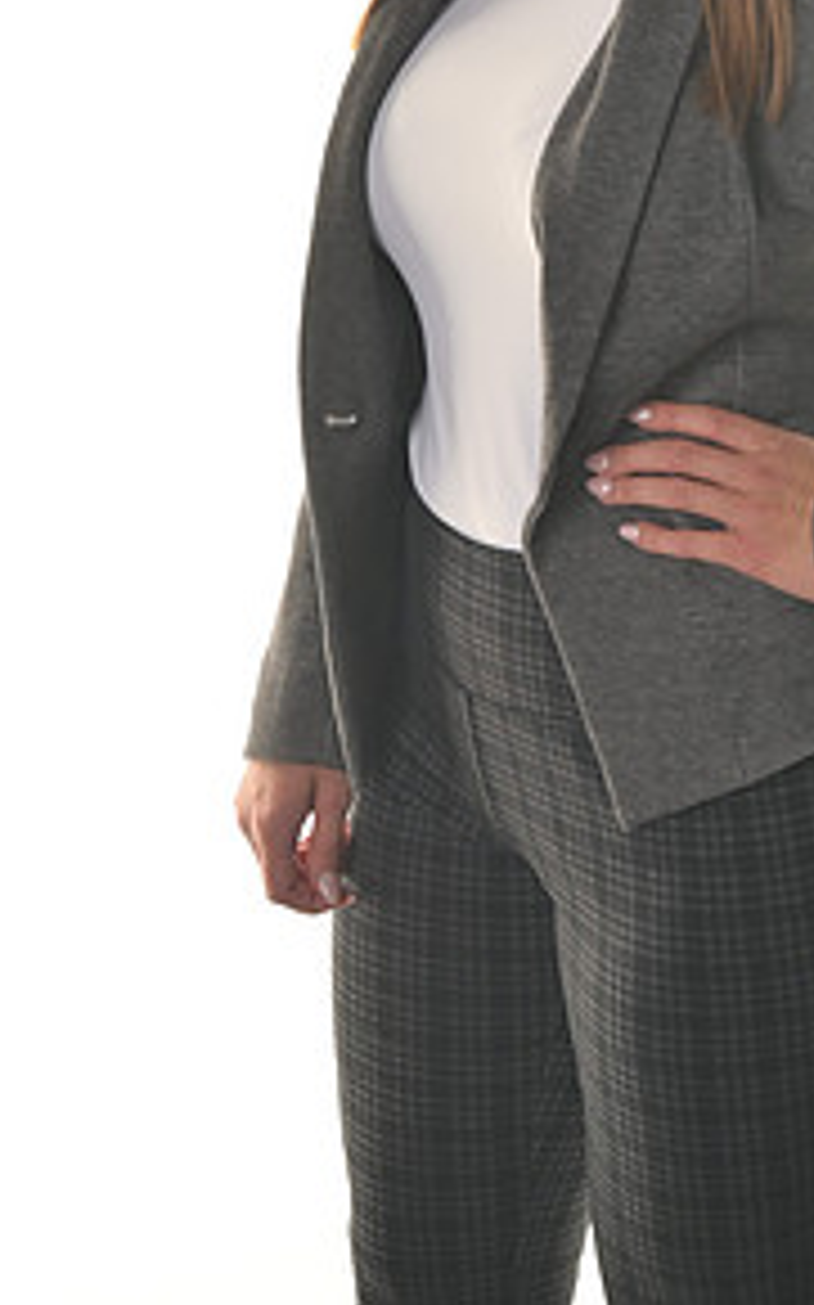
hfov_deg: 11.0
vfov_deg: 17.4
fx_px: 4193
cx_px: 715
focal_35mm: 118
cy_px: 130
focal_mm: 58
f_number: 9
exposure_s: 1/160
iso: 200
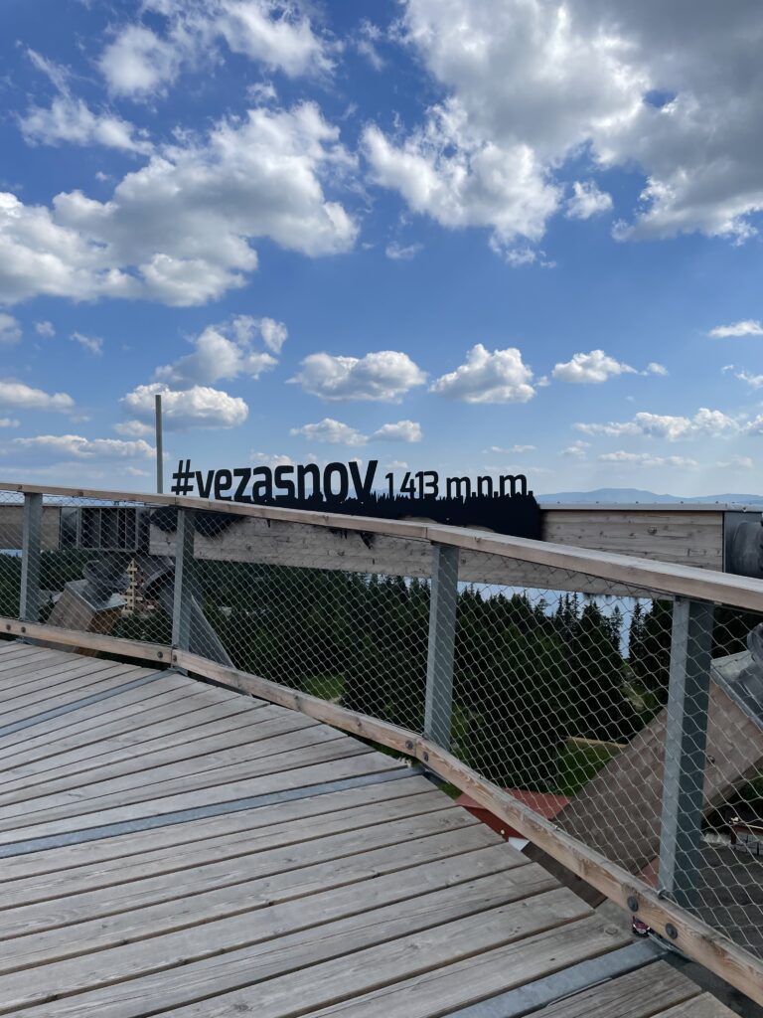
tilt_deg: +2.3
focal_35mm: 26
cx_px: 382
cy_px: 509
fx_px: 764
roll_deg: -2.2
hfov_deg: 53.1
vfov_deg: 67.3
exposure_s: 1/5291
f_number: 1.6
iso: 32
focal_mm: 4.2
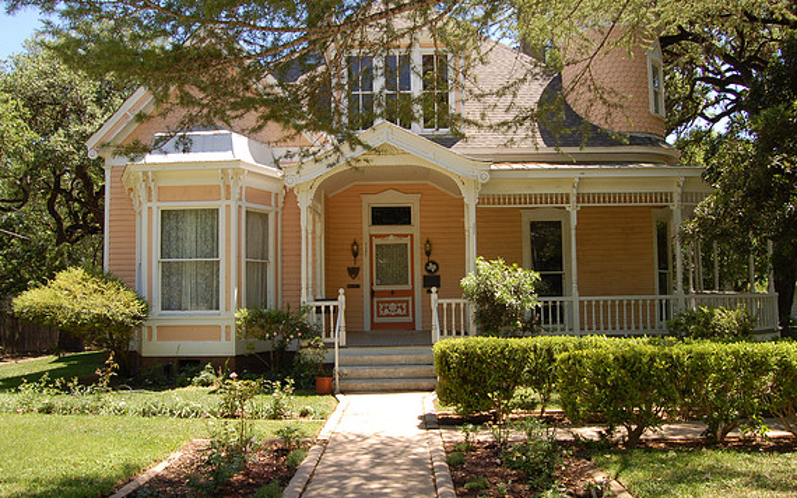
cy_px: 242
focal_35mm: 28
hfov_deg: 66.5
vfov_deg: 44.5
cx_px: 396
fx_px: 608
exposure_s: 1/200
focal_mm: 18
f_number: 7.1
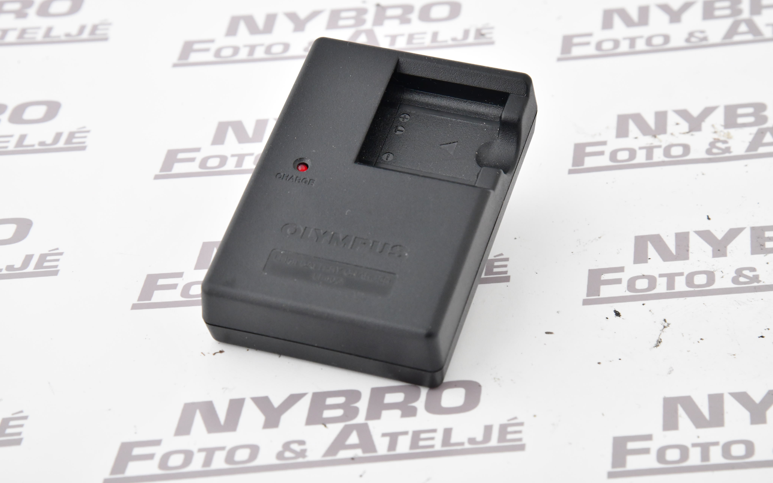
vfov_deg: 10.6
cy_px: 233
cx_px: 387
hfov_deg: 17.0
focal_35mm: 123
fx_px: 2591
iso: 3200
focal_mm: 120
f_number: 13
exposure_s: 1/160
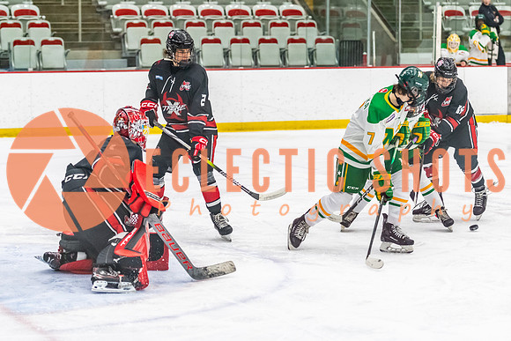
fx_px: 1675
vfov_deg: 11.6
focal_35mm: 118
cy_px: 139
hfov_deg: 17.3
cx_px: 294
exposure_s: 1/640
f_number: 2.8
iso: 4000
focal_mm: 86
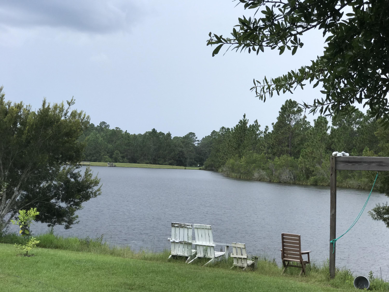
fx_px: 641
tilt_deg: +1.4
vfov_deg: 25.7
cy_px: 146
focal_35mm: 57
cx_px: 194
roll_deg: -4.1
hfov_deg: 33.8
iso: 20
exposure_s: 1/303
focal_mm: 6.6
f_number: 2.8
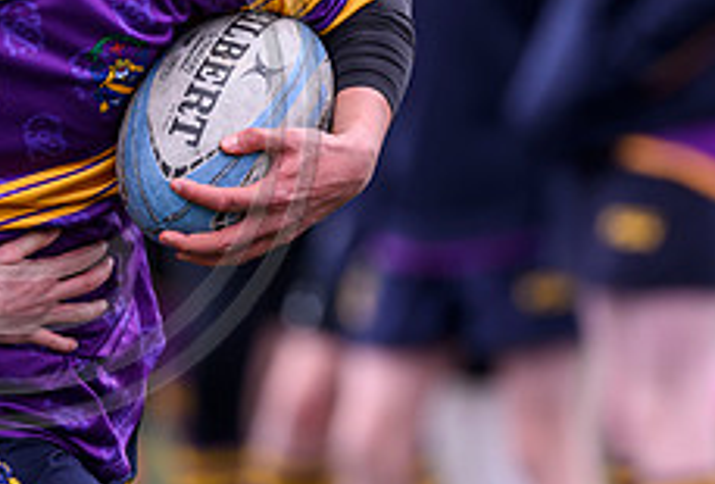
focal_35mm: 1053
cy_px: 89
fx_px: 21011
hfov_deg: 1.9
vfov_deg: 1.3
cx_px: 36
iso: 500
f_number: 3.5
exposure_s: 1/1250
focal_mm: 400
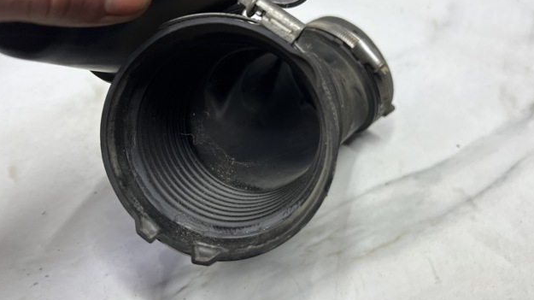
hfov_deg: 66.1
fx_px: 410
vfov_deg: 40.0
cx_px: 265
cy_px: 119
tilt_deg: -47.8
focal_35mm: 29
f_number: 1.5
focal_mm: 5.7
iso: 125
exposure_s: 1/113
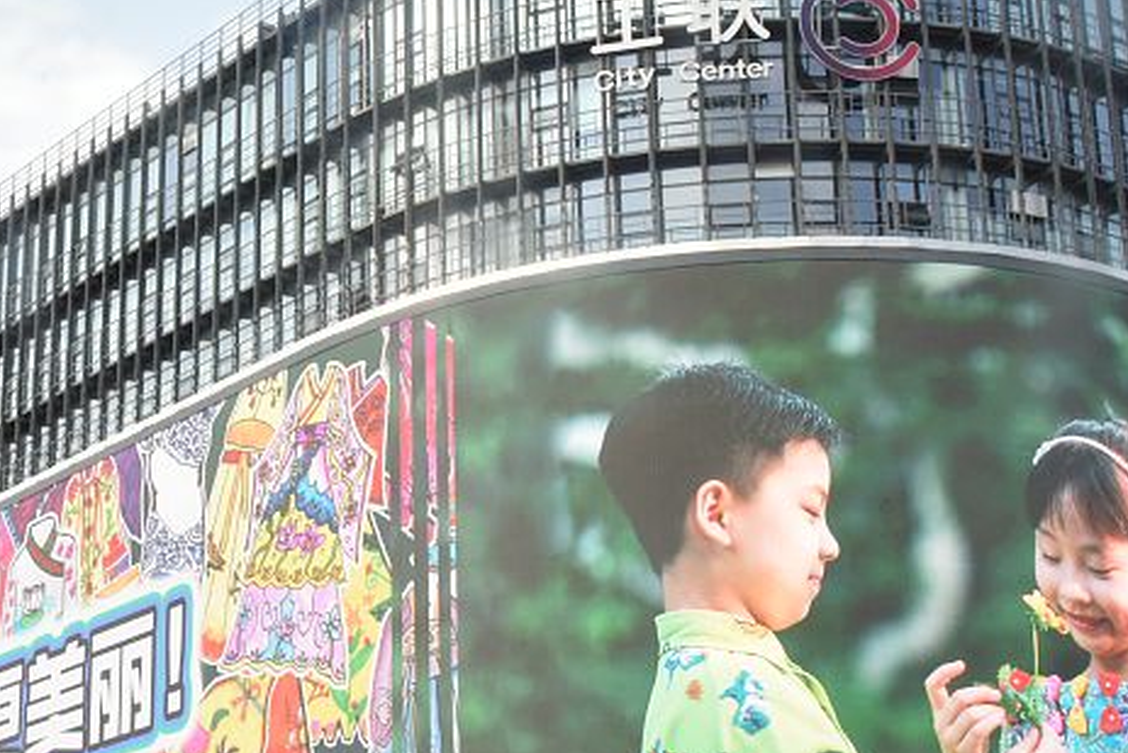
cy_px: 379
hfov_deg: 24.3
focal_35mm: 83
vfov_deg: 16.5
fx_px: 2601
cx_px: 314
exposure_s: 1/100
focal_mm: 32
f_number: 25
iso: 2000
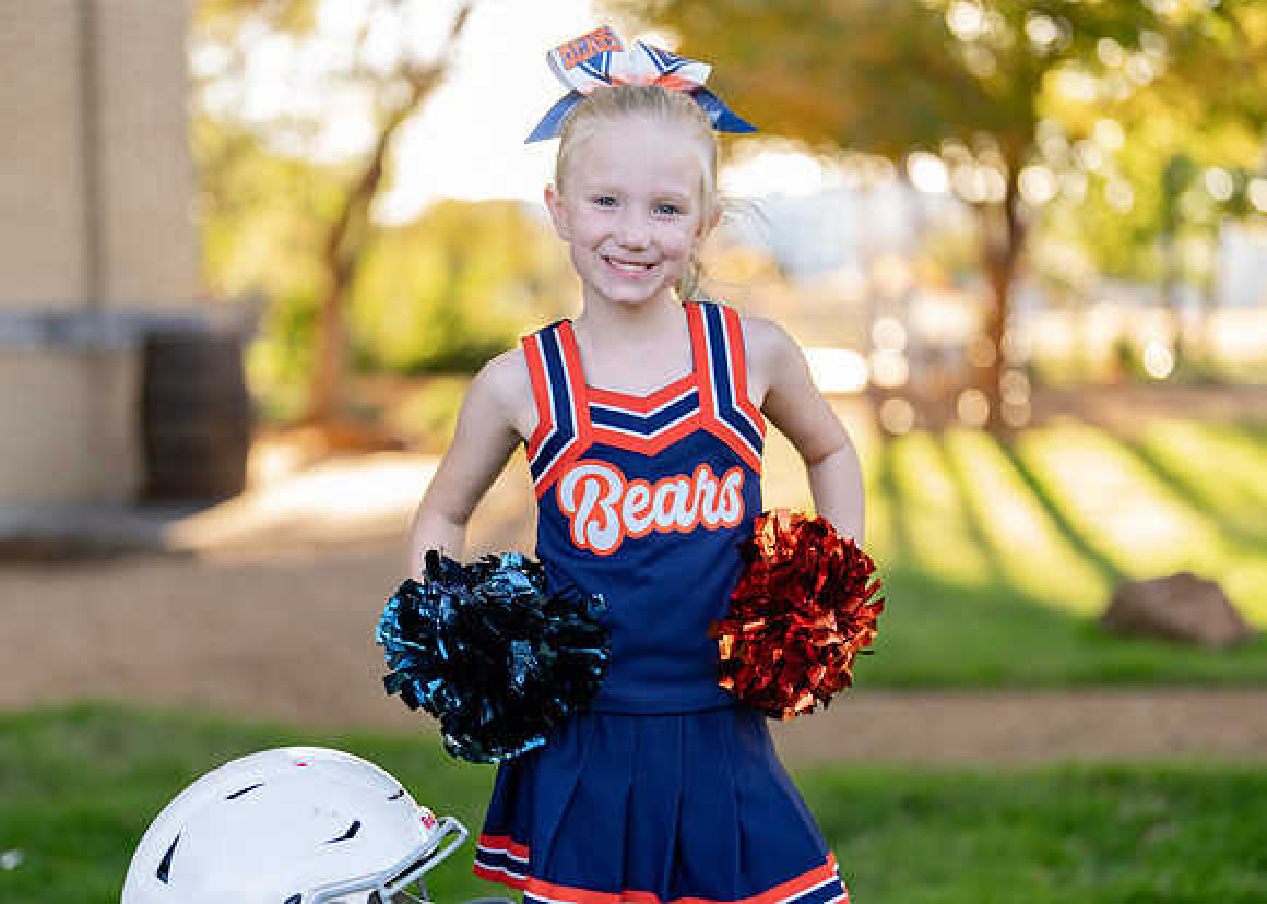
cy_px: 548
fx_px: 2316
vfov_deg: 22.1
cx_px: 622
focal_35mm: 64
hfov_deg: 30.6
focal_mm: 50
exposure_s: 1/400
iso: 100
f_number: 1.2
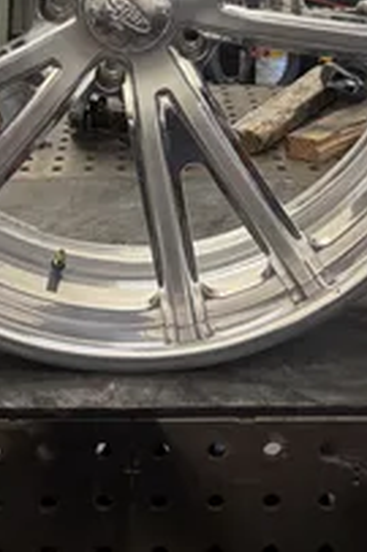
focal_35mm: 64
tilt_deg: -10.1
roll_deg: -0.6
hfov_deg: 21.2
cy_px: 8
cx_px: 152
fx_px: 980
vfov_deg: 29.5
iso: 125
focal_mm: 5.96
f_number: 1.6
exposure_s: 1/60
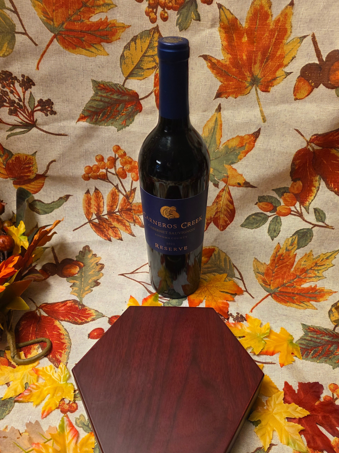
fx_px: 366
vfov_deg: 63.0
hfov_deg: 49.7
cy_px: 269
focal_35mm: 28
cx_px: 185
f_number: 1.7
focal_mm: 6.3
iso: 320
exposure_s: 1/120
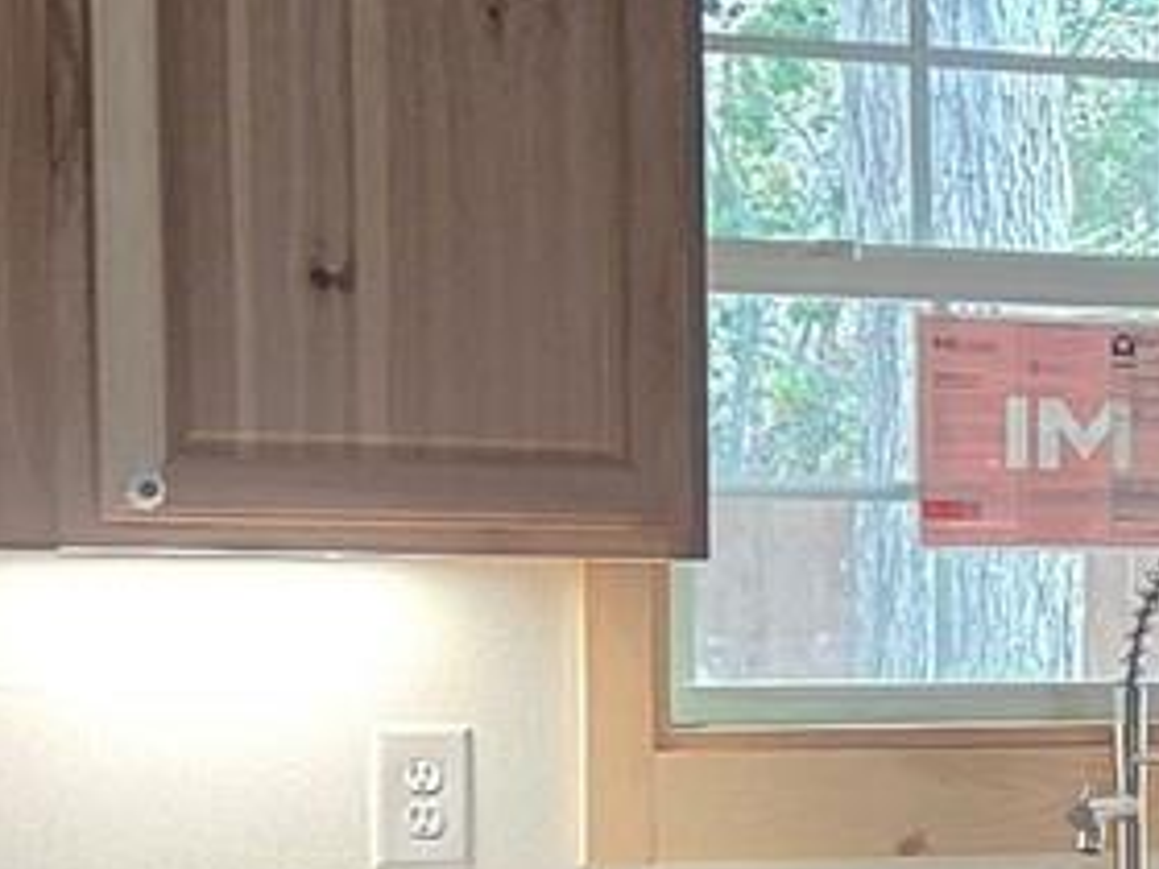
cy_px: 956
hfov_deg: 10.8
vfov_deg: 8.8
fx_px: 5625
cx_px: 2297
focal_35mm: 168
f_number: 1.8
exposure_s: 1/120
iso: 320
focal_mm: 5.4
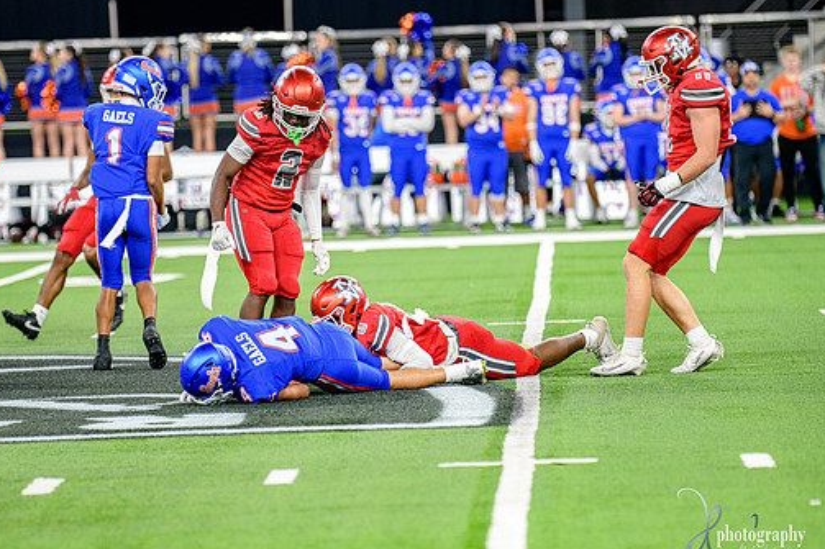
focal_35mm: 225
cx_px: 377
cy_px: 291
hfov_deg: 9.2
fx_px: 5154
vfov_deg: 6.1
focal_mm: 195
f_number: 2.8
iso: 1250
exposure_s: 1/400
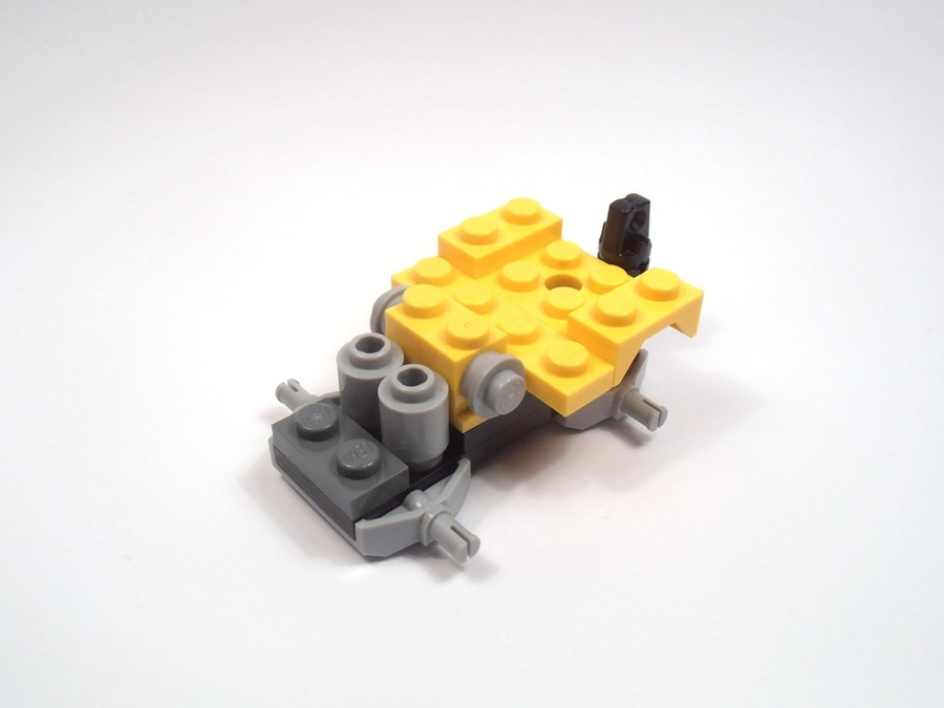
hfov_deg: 50.1
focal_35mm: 37
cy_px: 354
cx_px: 472
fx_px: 1009
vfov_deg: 38.7
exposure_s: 1/125
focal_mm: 6.61
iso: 80
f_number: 3.9
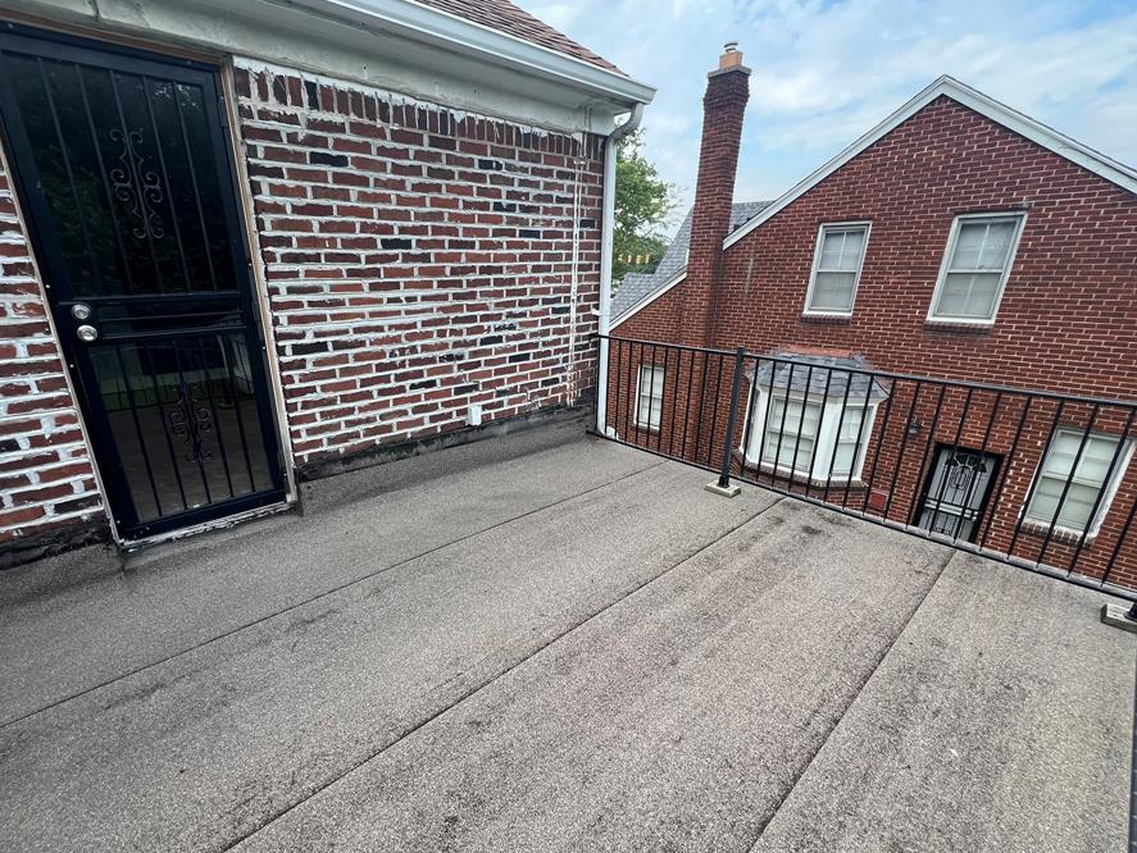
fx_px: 493
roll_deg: +0.6
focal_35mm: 15
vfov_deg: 81.6
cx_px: 502
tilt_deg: -21.0
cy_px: 462
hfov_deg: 97.7
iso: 32
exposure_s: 1/222
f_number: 1.8
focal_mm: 1.57
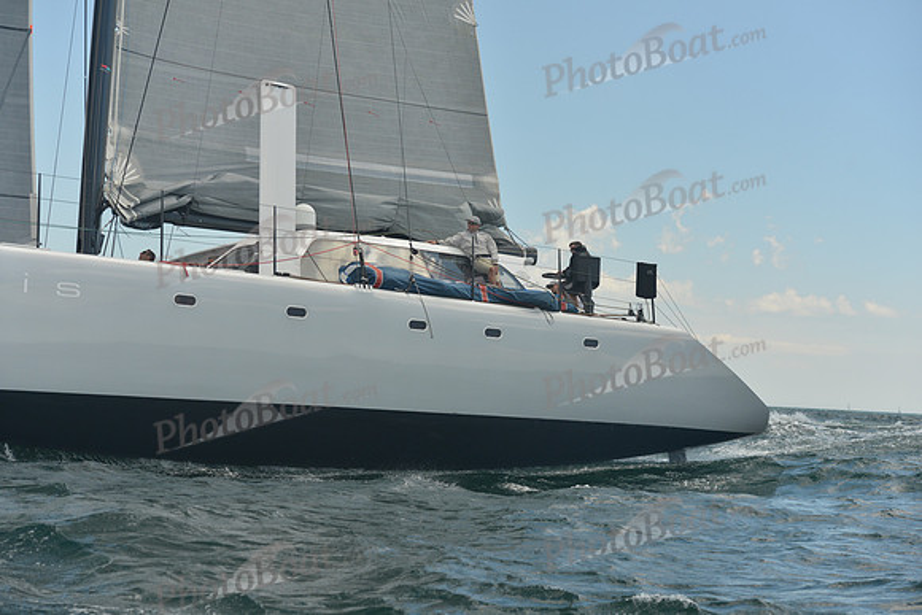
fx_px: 1793
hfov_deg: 28.8
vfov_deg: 19.5
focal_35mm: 70
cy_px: 308
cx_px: 461
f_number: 5
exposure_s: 1/800
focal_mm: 70
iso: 400
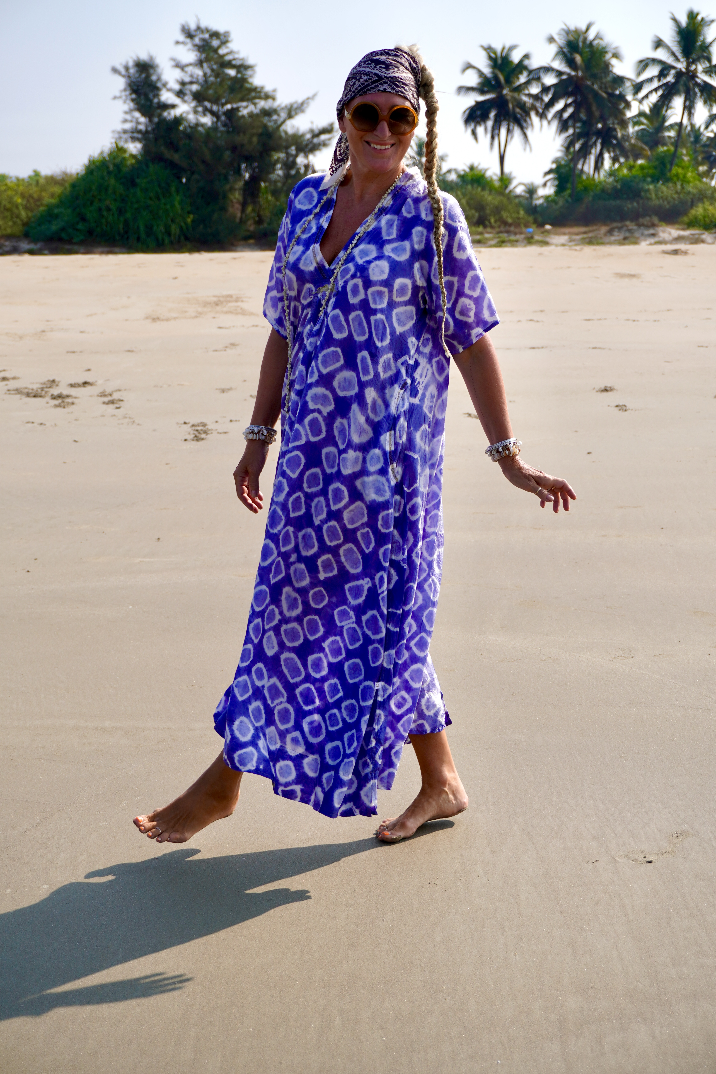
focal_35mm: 58
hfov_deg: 23.2
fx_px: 1745
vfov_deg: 34.2
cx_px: 358
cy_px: 537
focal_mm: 39
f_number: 5.6
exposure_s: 1/640
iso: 100
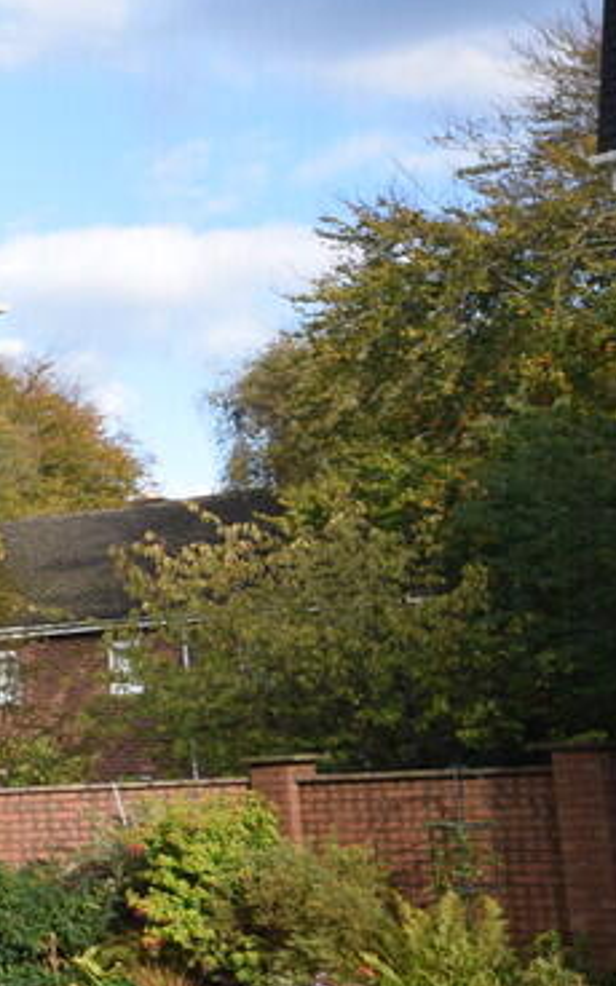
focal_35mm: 85
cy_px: 559
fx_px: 2283
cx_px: -648
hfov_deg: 13.1
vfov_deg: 24.3
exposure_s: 1/250
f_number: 8
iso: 220
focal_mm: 20
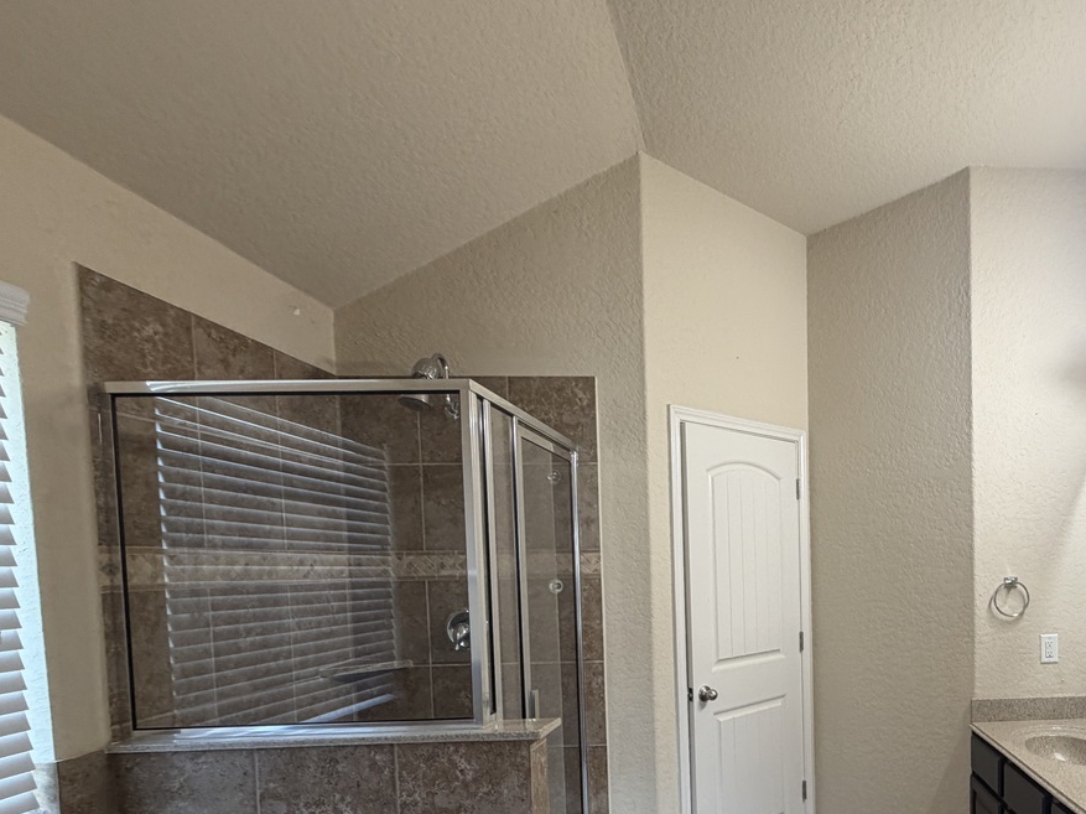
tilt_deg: -0.9
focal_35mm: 23
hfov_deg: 68.9
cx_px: 820
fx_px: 721
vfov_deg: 56.3
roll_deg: +1.1
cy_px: 600
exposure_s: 1/120
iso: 200
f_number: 2.2
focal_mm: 2.22
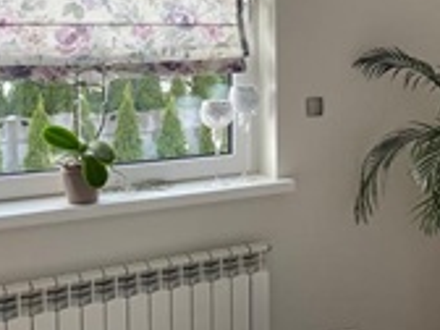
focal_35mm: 62
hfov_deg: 29.7
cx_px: 406
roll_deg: -0.7
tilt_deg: -1.7
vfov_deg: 23.2
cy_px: 58
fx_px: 788
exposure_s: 1/121
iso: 80
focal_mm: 4.25
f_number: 1.8
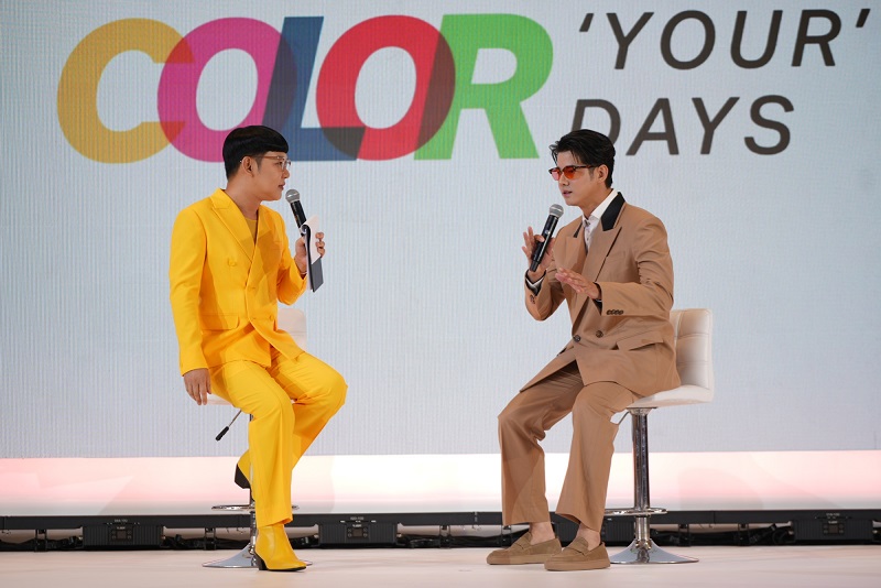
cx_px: 440
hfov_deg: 22.9
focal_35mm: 89
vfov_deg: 15.4
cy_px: 294
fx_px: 2179
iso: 64
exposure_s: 1/100
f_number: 2.8
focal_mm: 89
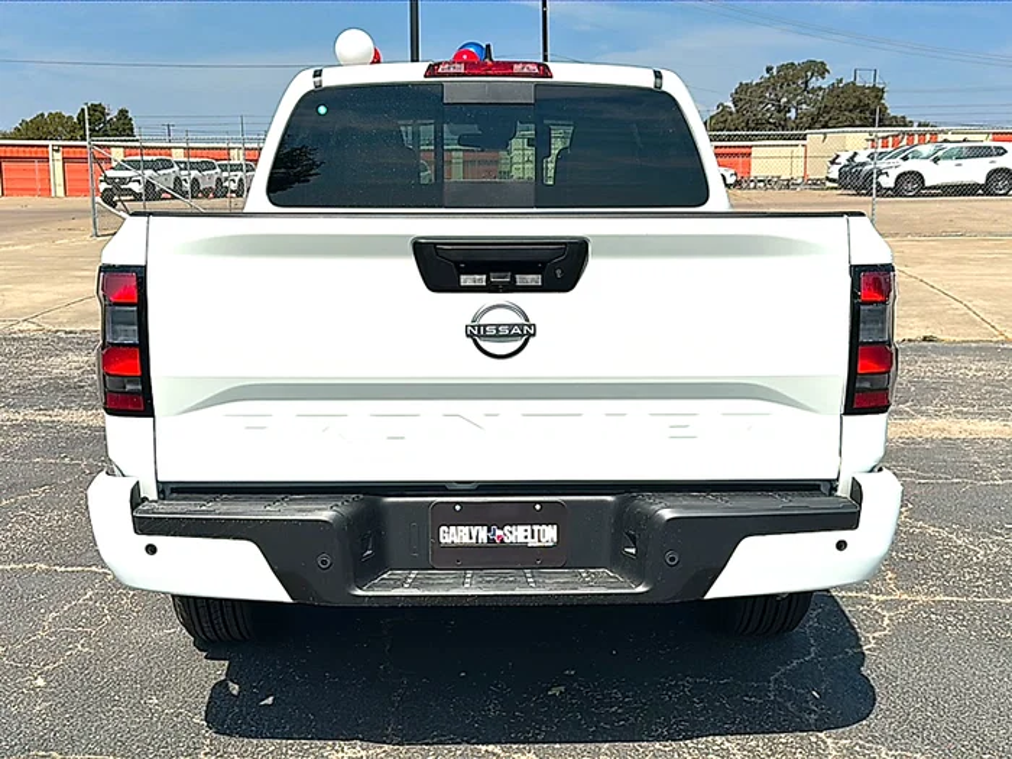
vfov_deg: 38.7
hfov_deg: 50.1
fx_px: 1082
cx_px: 506
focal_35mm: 37
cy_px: 380
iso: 80
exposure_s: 1/10989
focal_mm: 6.86
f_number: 1.78
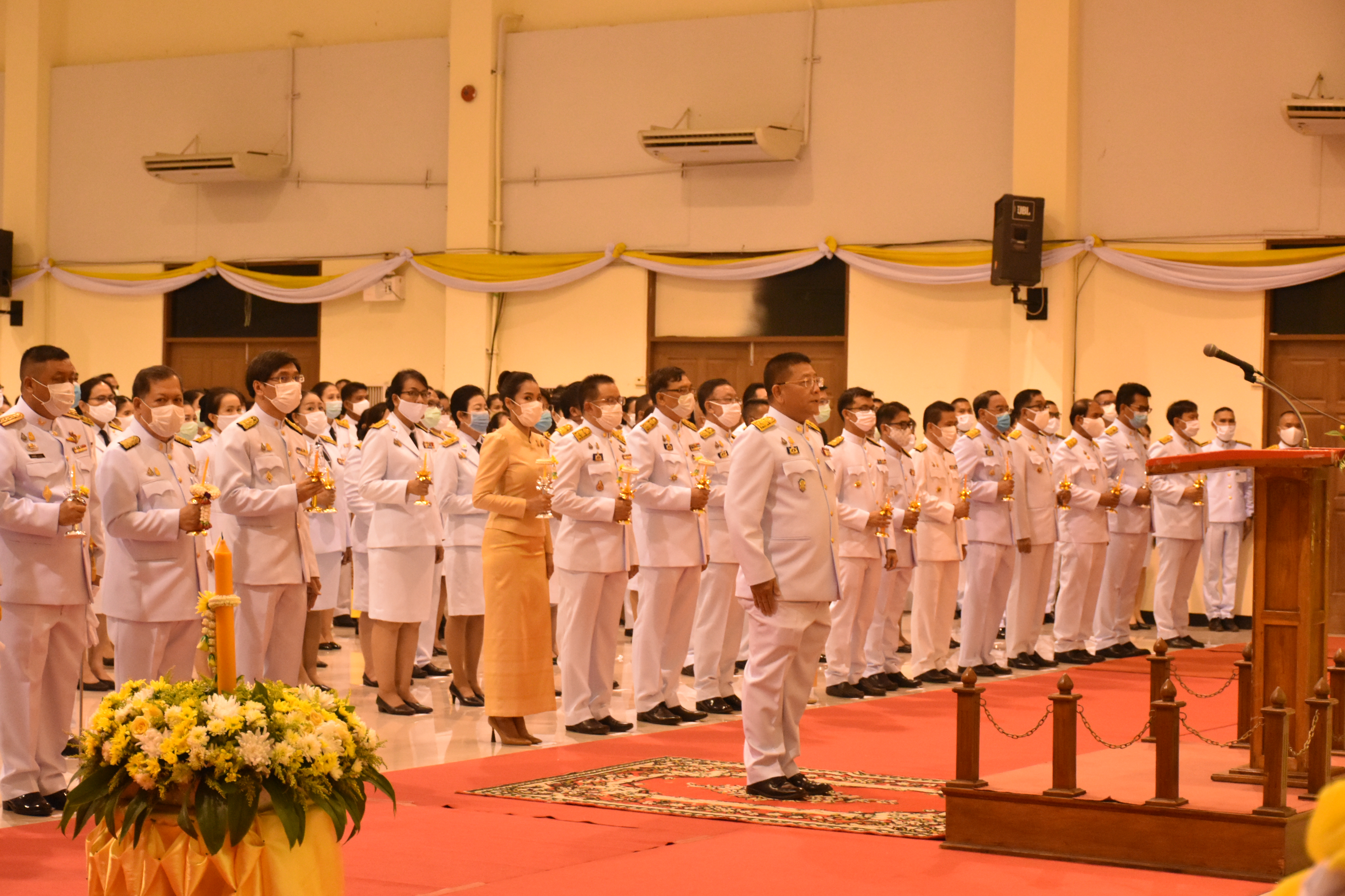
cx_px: 672
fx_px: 2690
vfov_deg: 18.9
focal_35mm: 72
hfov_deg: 28.1
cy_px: 448
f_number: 5
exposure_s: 1/100
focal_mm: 48
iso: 4000
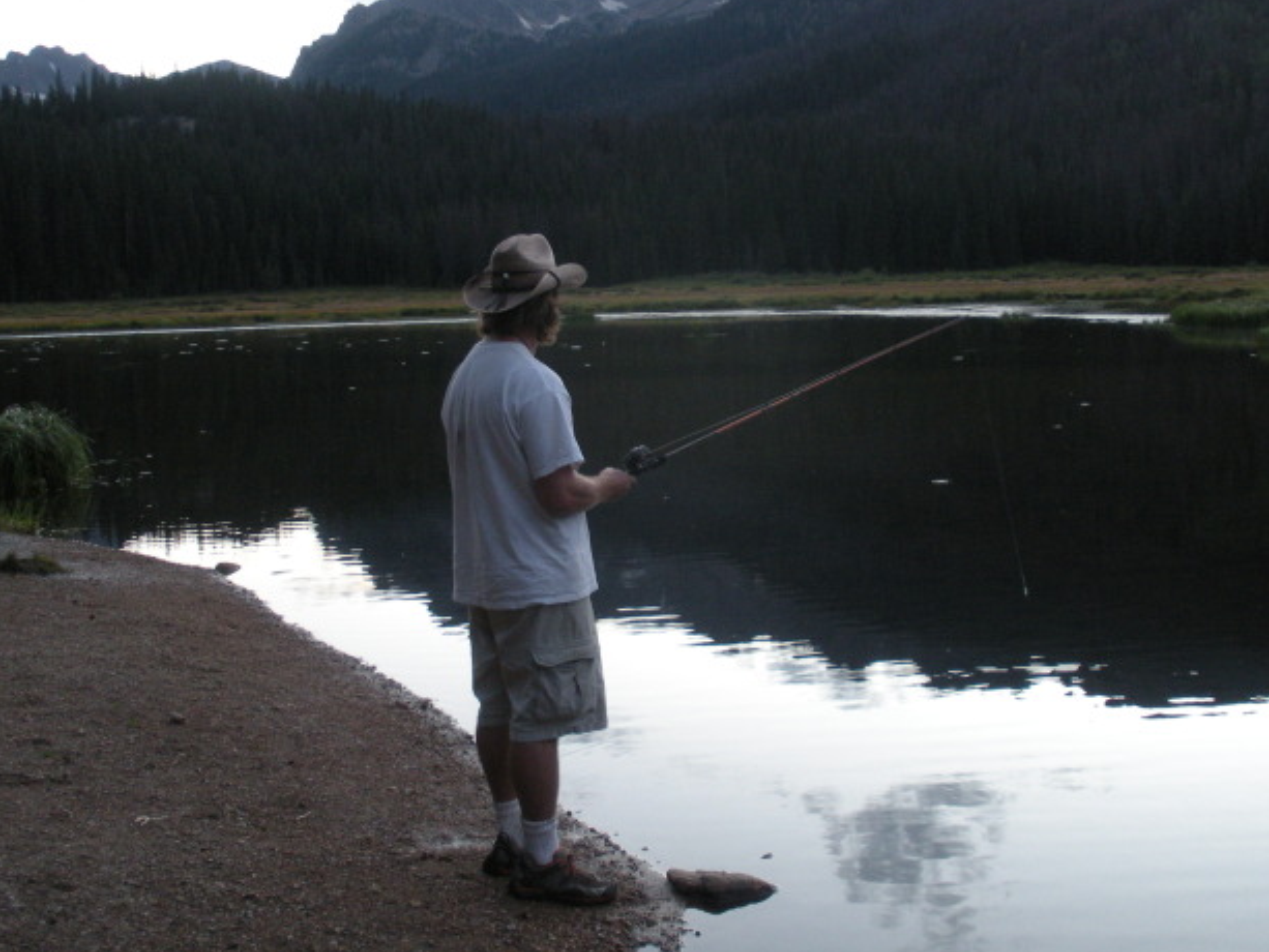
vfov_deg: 30.8
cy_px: 395
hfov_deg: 40.3
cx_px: 741
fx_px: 1723
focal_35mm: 47
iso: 190
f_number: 3.5
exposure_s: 1/55.6
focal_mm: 6.3
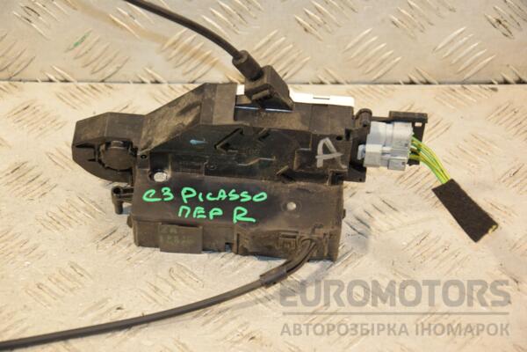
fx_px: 1537
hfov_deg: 19.5
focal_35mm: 105
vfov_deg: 13.0
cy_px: 176
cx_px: 264
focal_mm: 70
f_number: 5.3
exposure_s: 1/125
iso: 800
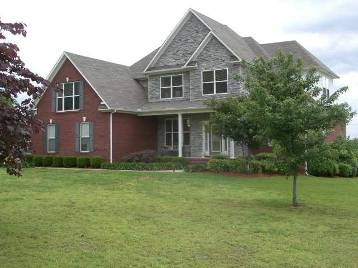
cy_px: 134
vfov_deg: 30.9
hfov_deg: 40.4
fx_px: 486
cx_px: 179
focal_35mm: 47
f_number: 4.8
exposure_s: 1/200
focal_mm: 7.6
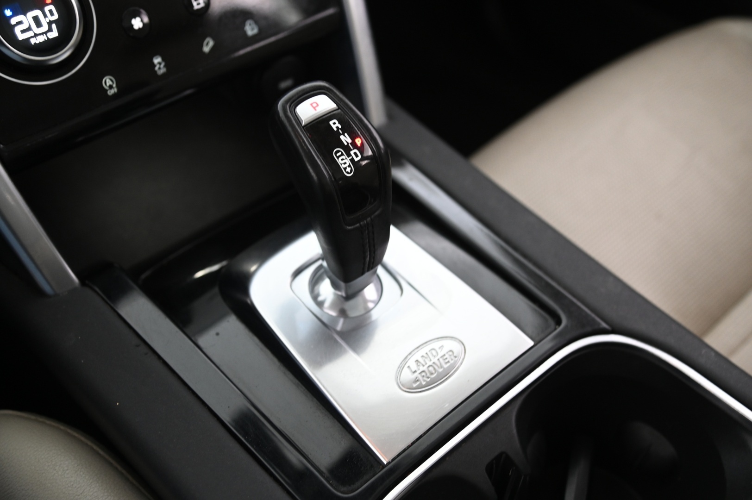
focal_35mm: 44
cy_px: 250
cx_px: 376
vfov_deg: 30.5
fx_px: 918
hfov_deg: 44.5
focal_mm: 44
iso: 2000
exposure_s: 1/15
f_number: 4
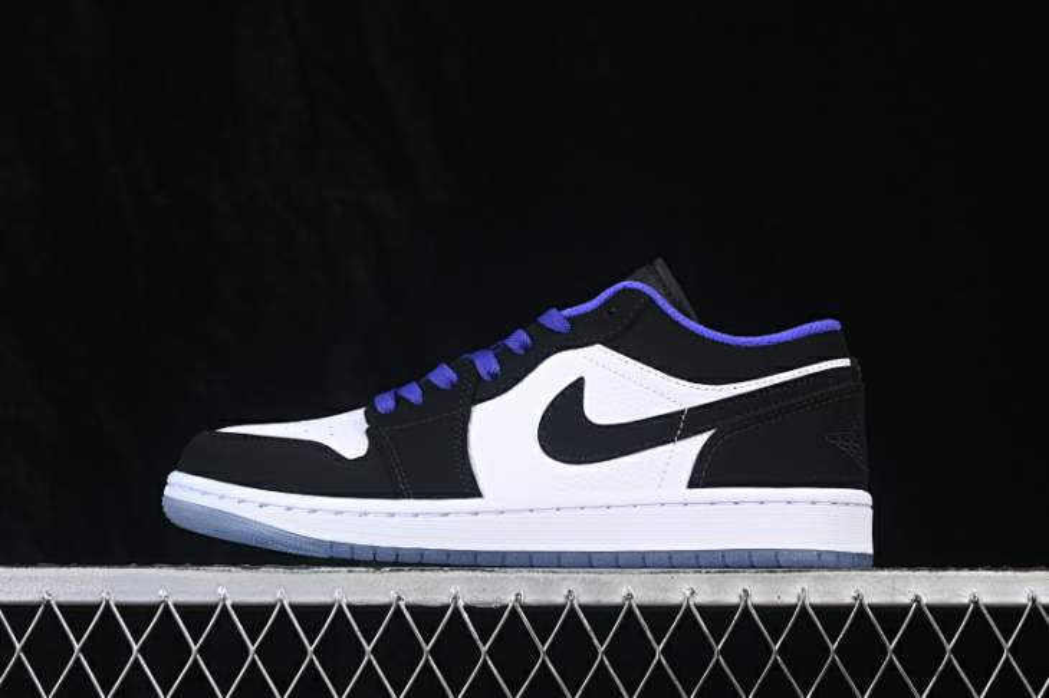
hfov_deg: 27.0
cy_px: 349
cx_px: 524
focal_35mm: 75
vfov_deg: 18.2
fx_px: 2184
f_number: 7.1
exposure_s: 1/80
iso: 160
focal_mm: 50
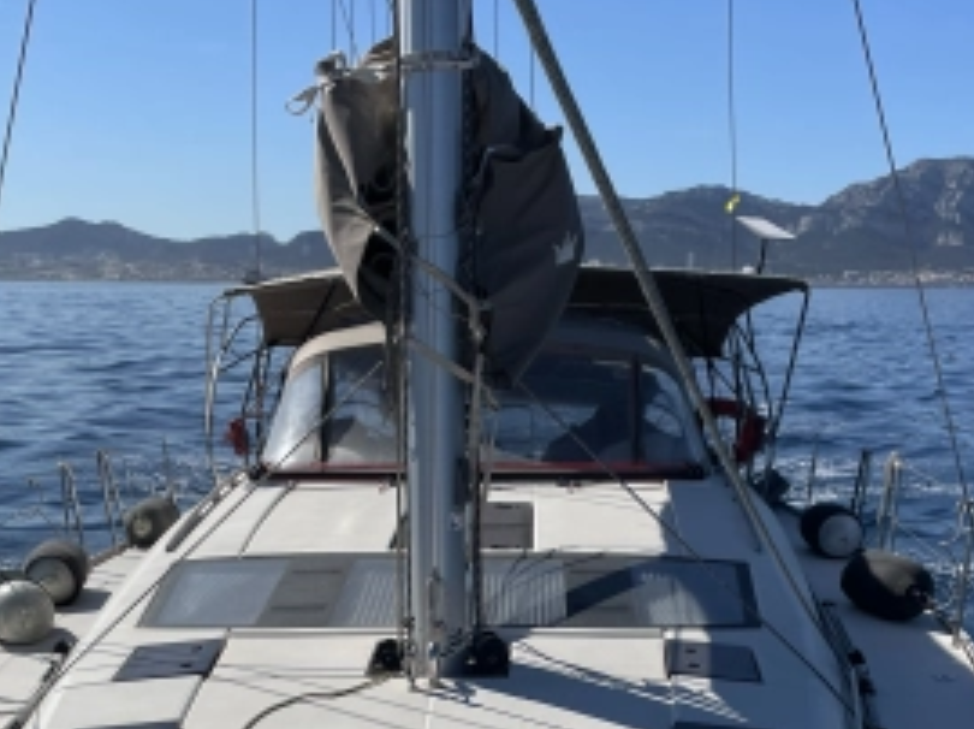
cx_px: 483
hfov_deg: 36.2
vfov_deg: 26.3
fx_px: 1490
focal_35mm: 53
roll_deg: +1.0
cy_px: 702
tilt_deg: -13.2
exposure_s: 1/9091
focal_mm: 4.2
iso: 32
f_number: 1.6
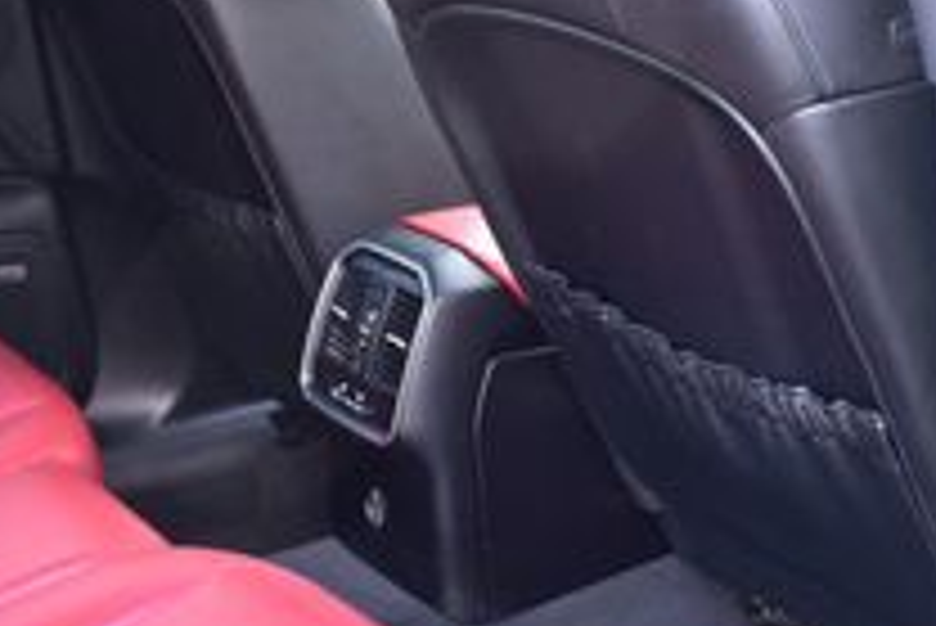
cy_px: 428
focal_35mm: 83
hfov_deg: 24.4
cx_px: 536
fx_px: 2159
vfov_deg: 16.4
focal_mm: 18
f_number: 6.3
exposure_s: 1/15
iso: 640
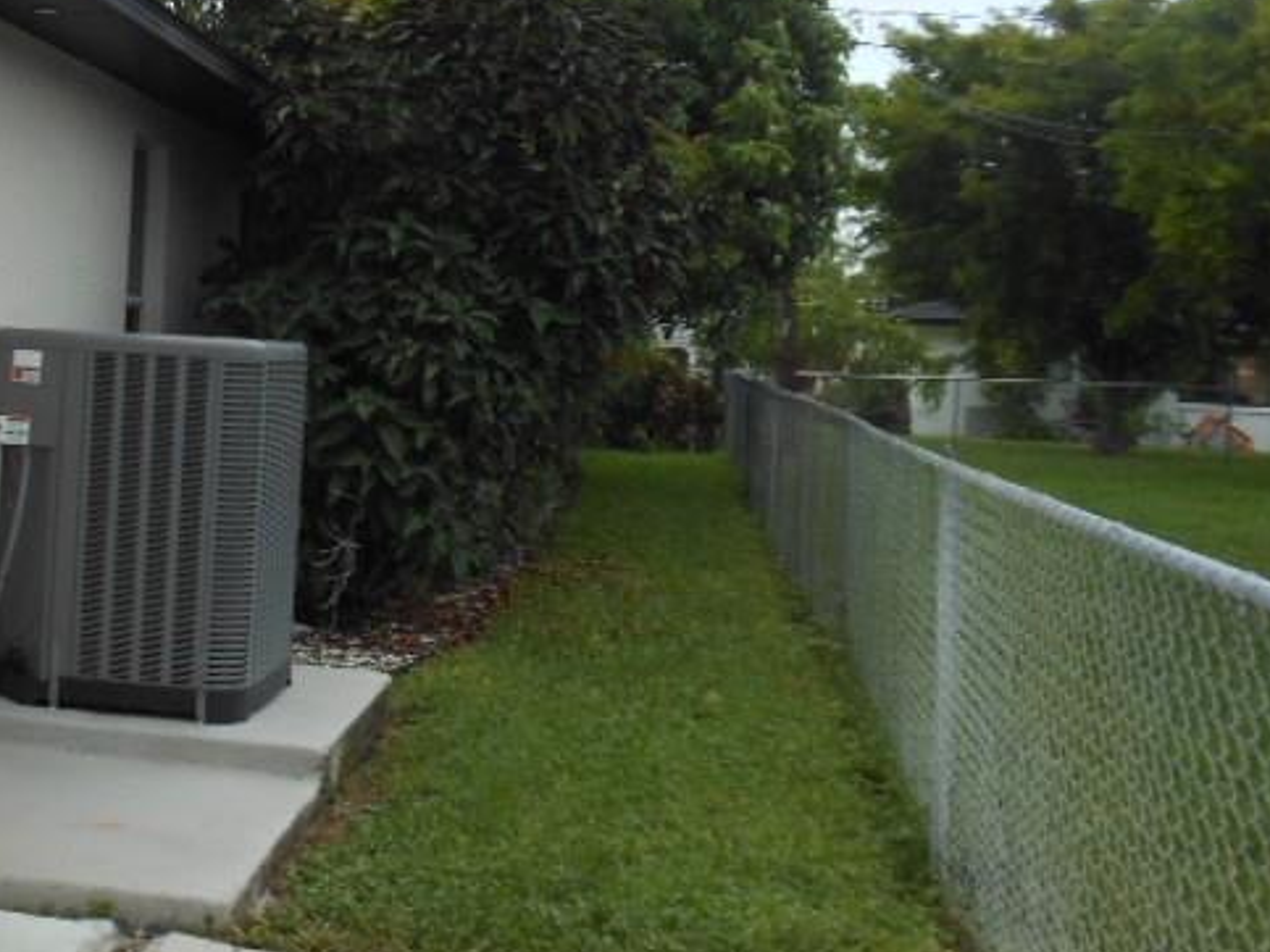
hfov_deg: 34.7
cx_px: 202
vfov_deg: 26.9
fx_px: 1944
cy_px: 171
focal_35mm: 53
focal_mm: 4.5
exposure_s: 1/250
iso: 80
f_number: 3.2
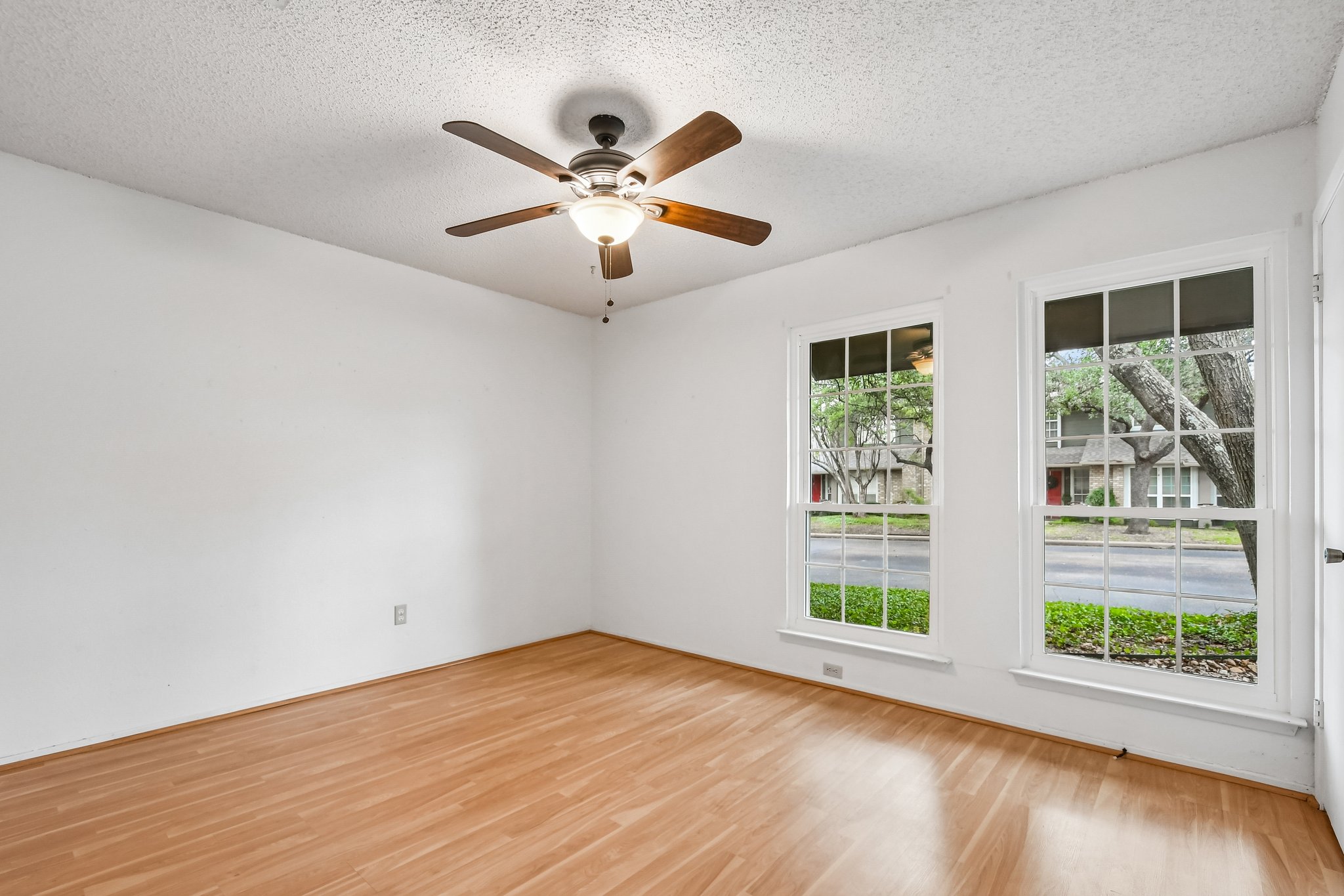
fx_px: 560
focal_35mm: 15
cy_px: 448
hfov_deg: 100.4
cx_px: 672
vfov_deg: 77.3
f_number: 8
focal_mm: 10
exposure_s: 1/8
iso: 400
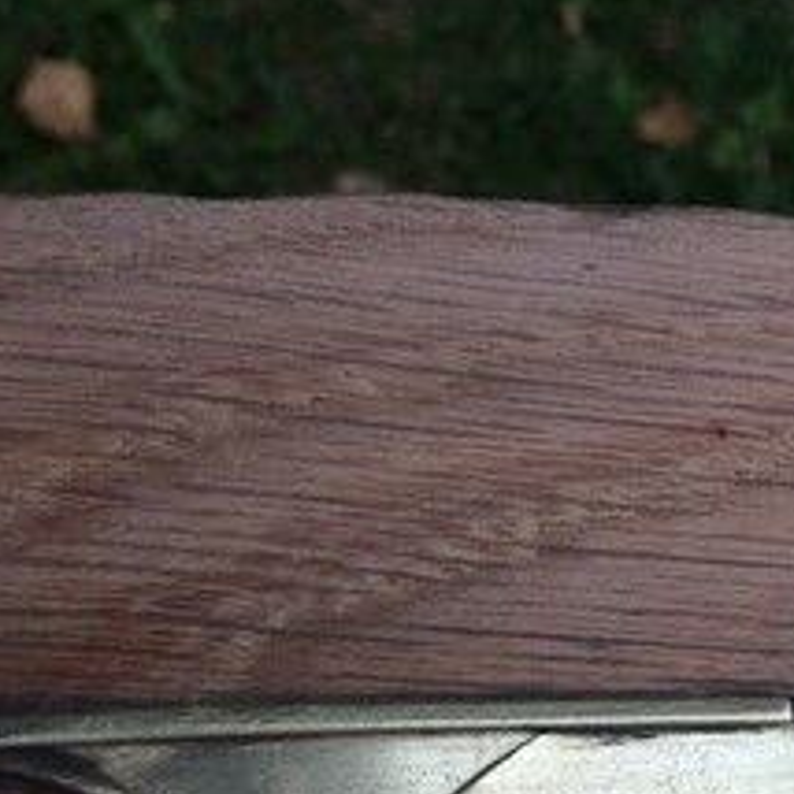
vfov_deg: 22.0
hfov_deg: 23.3
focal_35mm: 72
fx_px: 1868
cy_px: 980
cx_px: 738
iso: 40
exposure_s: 1/100
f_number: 2.2
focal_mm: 4.15
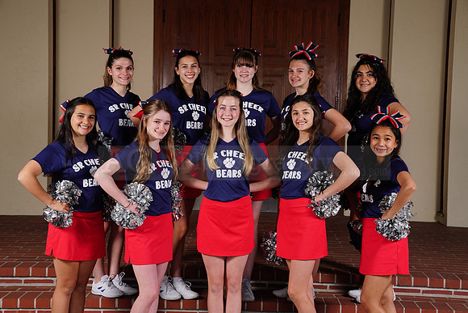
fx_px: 845
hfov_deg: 31.0
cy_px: 156
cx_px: 234
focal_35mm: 65
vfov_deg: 20.9
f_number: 6.3
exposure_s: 1/200
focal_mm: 65
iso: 200
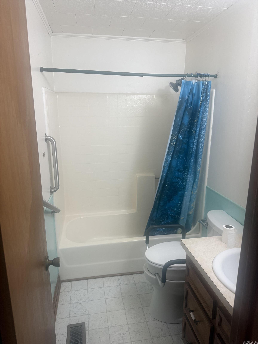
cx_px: 129
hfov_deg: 56.8
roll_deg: -0.3
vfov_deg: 71.6
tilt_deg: -12.4
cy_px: 172
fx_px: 239
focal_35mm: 24
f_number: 1.78
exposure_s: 1/60
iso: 160
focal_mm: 6.76
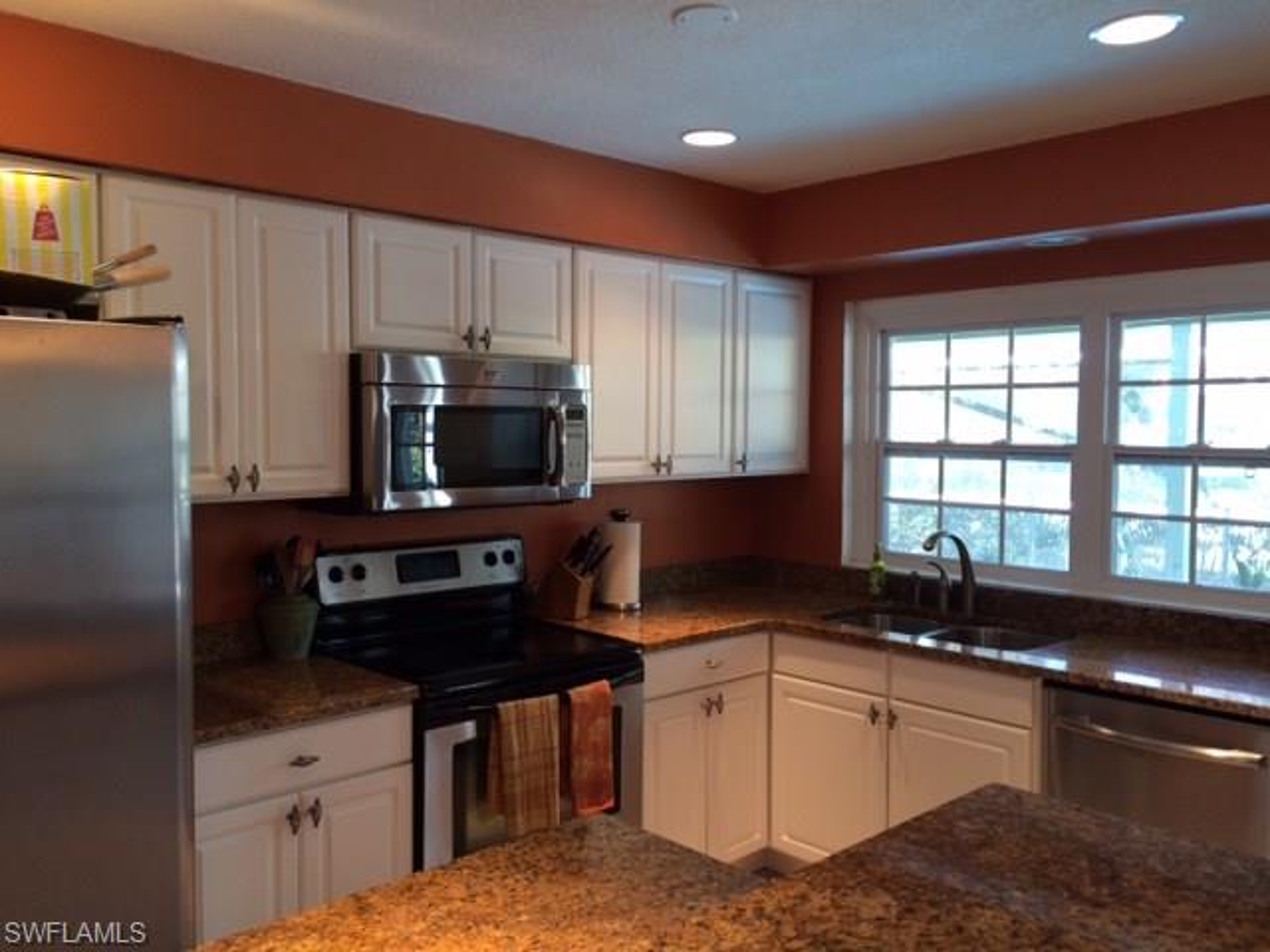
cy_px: 476
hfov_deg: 61.7
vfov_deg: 48.2
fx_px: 1064
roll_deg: +0.8
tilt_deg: -4.0
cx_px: 635
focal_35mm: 29
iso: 40
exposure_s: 1/40
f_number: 2.2
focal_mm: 4.15
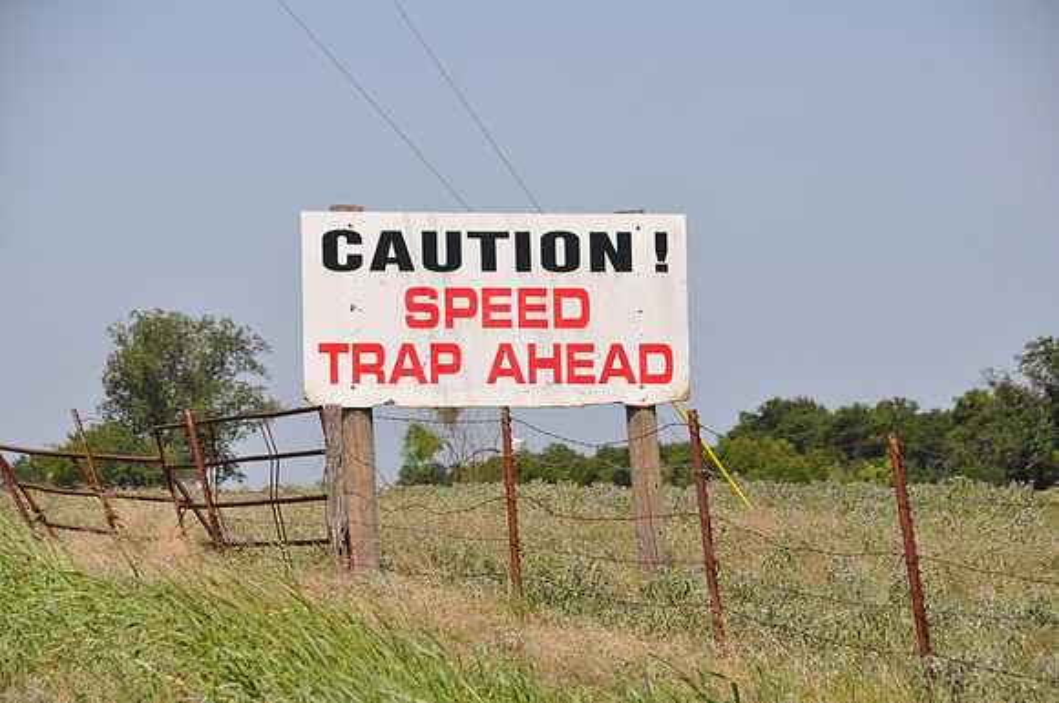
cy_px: 352
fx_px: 5288
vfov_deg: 7.6
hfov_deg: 11.4
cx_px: 530
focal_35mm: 180
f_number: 9
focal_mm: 120
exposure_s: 1/320
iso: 200
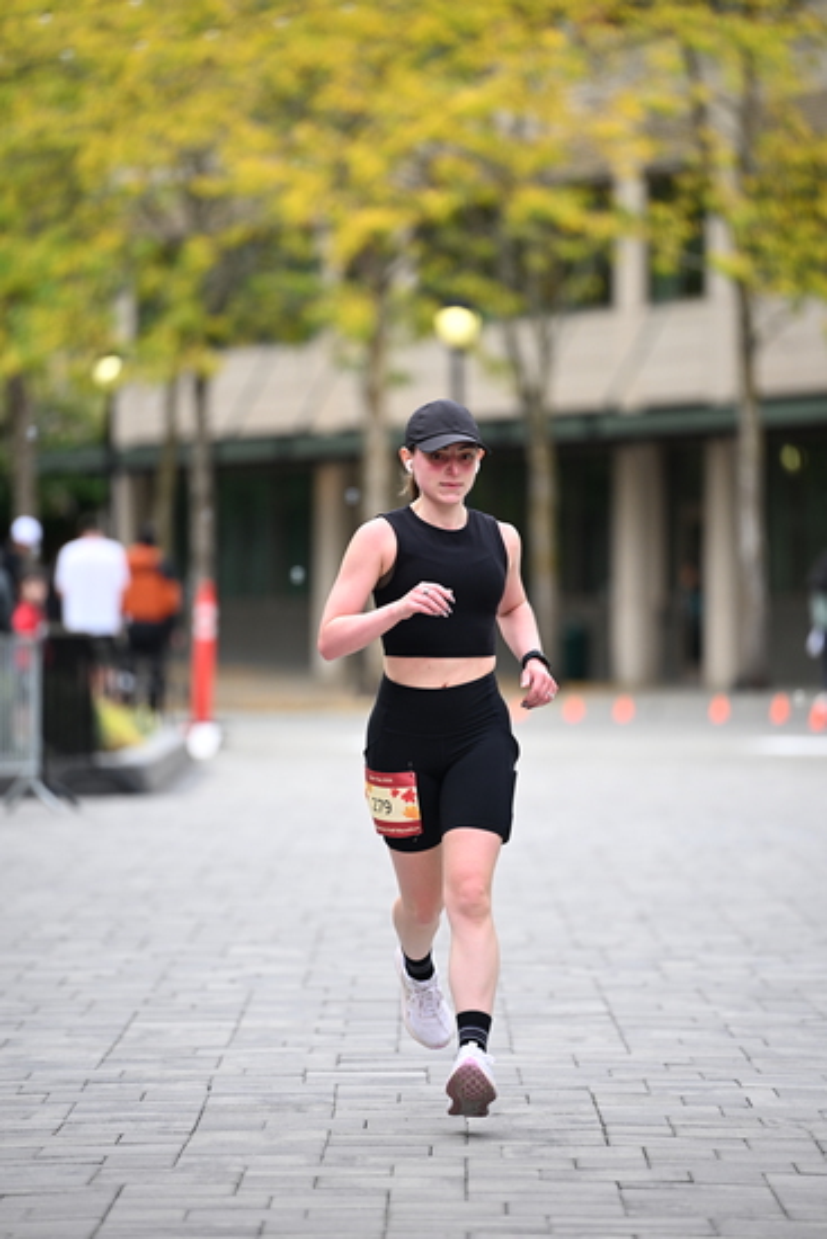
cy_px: 620
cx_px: 414
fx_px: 6887
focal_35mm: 200
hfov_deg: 6.9
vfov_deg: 10.3
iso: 640
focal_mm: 200
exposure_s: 1/2000
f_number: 2.8
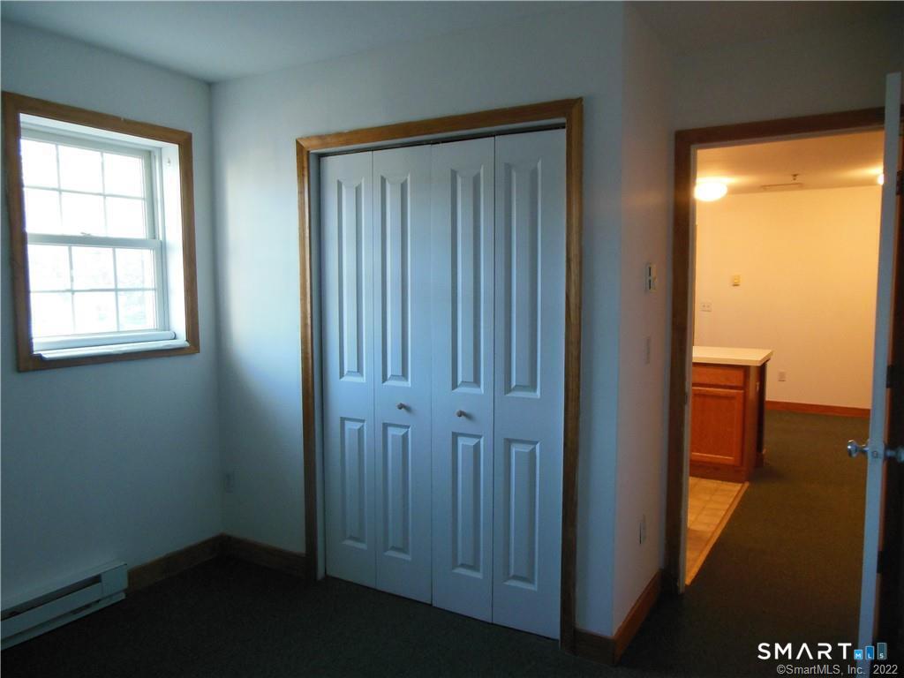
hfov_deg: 69.4
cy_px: 339
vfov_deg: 54.9
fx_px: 653
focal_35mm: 25
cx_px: 452
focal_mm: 4.5
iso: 400
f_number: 3.2
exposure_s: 1/30
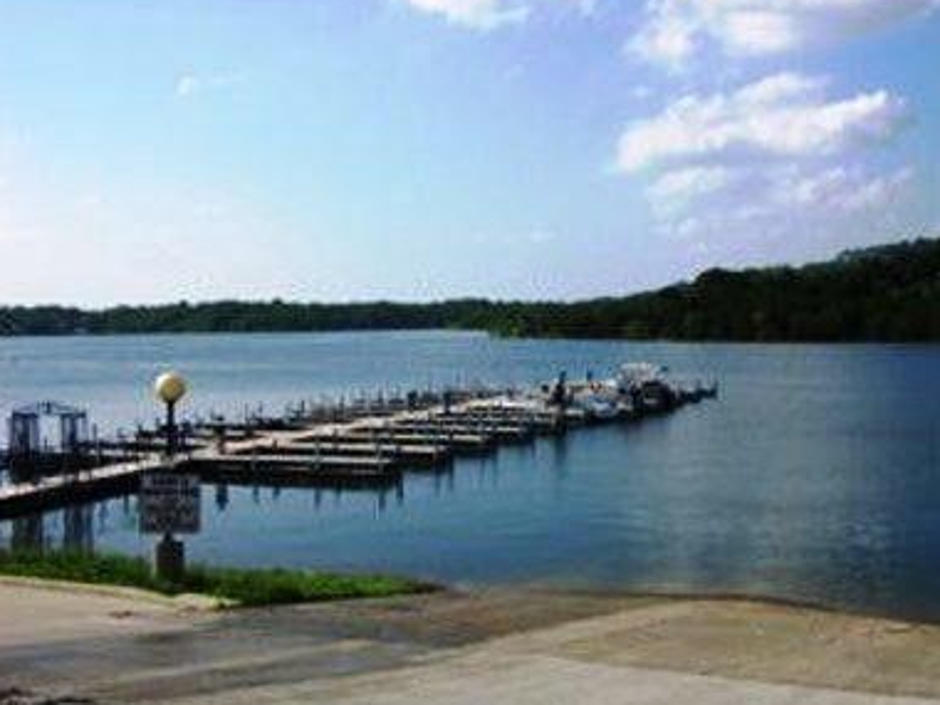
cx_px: 549
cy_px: 381
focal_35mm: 46
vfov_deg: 31.5
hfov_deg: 41.1
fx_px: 1249
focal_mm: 10
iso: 50
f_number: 2.9
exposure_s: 1/1276
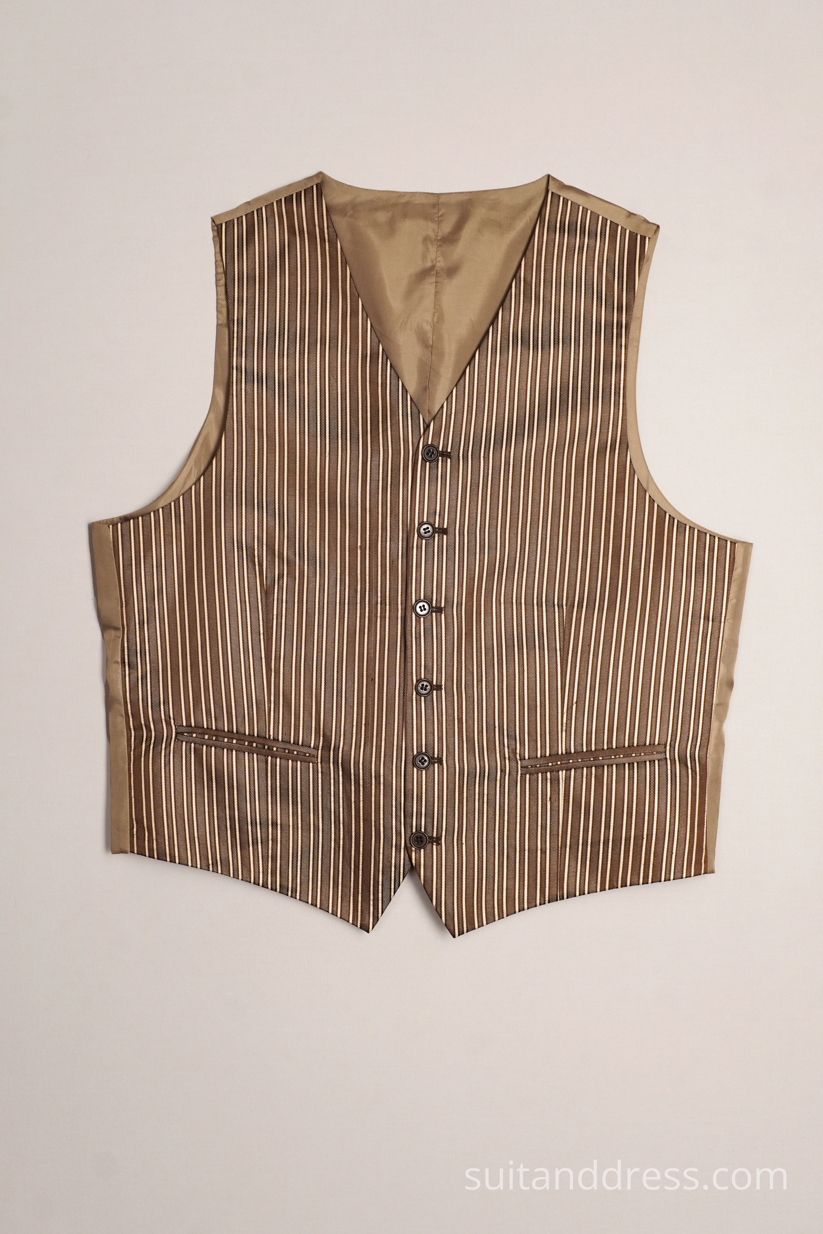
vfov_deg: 41.1
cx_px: 412
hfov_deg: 28.1
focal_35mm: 48
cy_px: 617
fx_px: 1646
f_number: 8
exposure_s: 1/40
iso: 400
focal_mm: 32
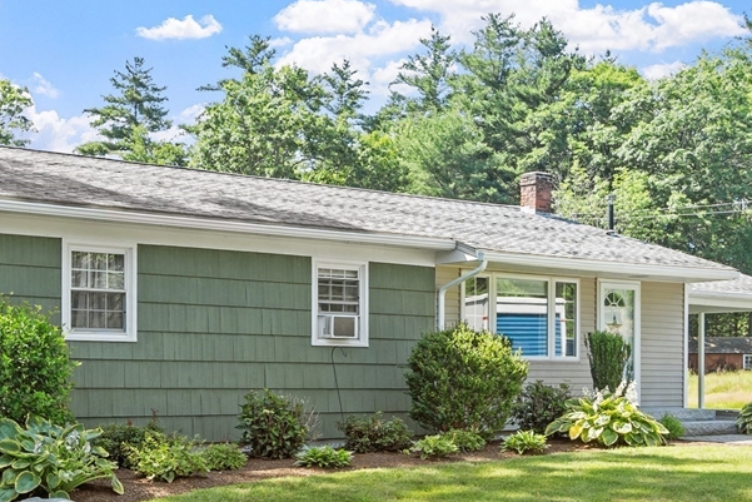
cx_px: 348
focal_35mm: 46
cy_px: 336
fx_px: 961
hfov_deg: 42.7
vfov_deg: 29.1
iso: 250
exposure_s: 1/125
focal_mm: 18
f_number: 8
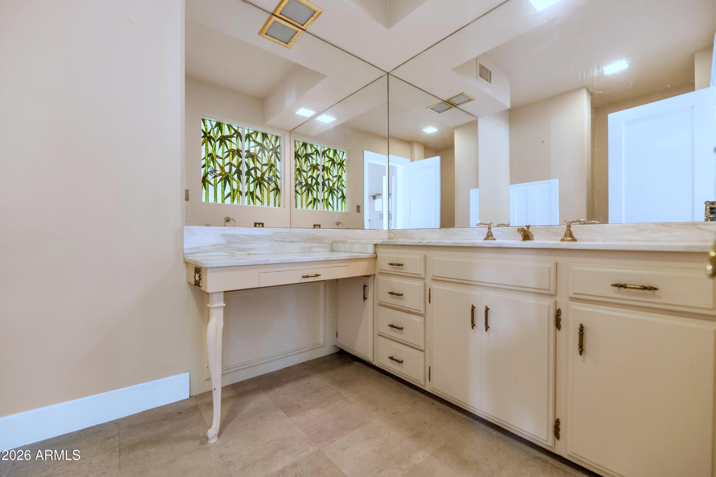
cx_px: 358
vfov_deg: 61.9
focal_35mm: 20
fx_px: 398
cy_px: 238
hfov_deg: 84.0
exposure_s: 1/60
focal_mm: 20
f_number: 2.8
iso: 1000
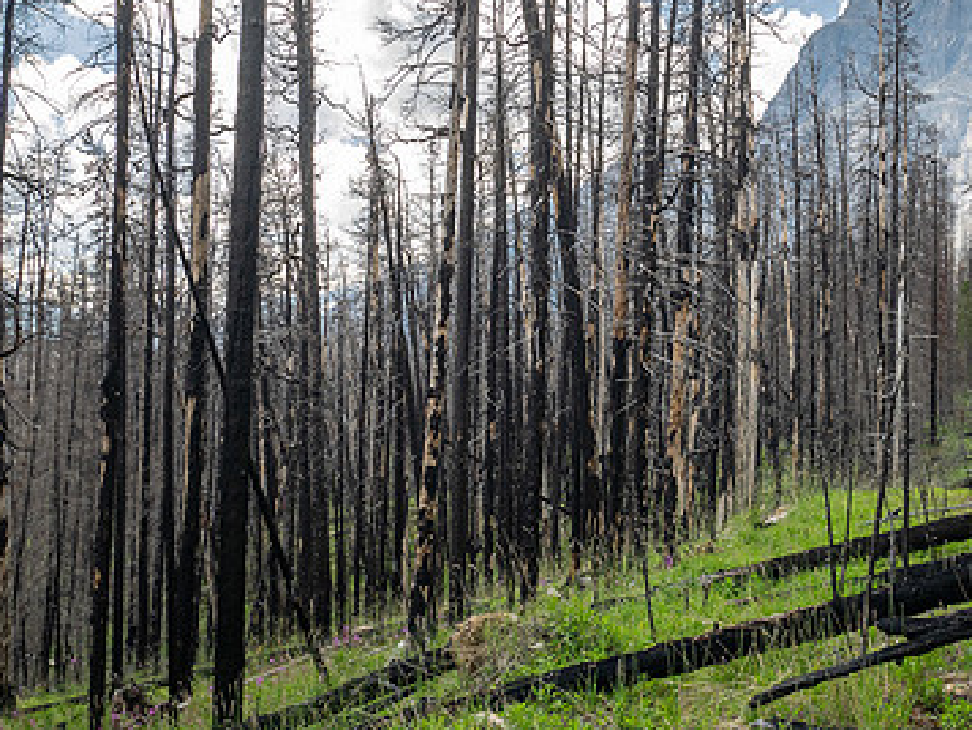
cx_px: 730
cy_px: 317
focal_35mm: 52
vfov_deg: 28.0
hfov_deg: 36.0
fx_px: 1461
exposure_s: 1/80
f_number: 8
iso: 200
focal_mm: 16
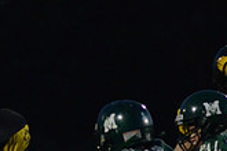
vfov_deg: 1.3
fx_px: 6633
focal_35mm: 1052
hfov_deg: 2.0
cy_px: 251
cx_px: 43
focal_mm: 200
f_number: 5.6
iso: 3200
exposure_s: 1/320
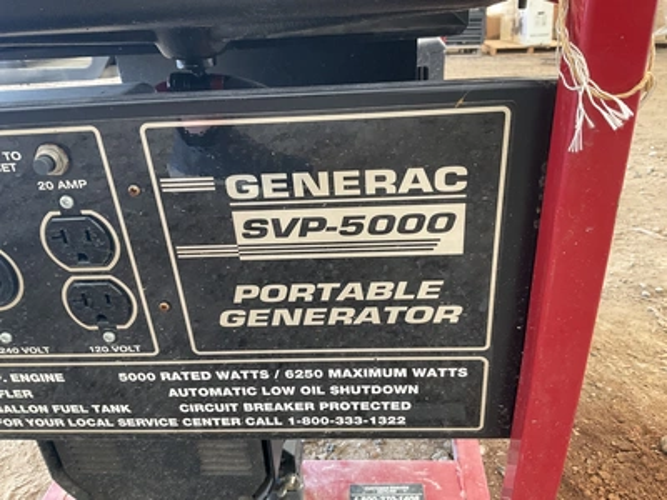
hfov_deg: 61.7
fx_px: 559
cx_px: 334
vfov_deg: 48.2
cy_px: 250
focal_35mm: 29
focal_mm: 3
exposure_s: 1/63
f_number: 1.8
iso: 64
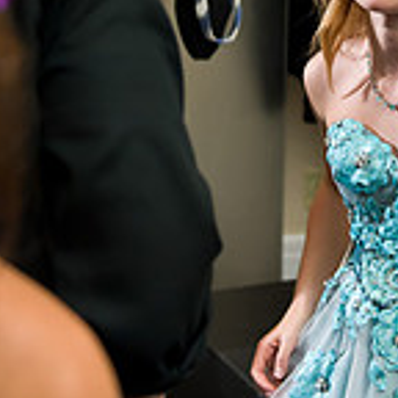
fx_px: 1561
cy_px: -28
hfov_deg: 14.4
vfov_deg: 14.2
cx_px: 359
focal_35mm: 120
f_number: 3.2
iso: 1600
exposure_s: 1/125
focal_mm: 35
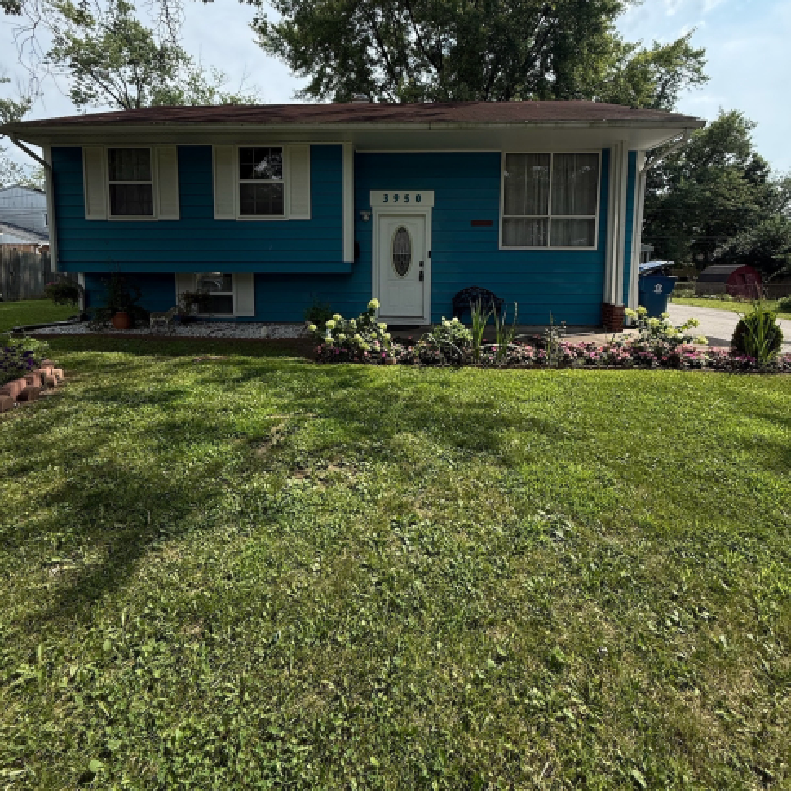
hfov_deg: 84.0
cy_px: 309
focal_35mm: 17
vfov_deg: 82.8
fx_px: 439
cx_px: 391
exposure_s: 1/1431
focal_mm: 2.22
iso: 64
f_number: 2.2
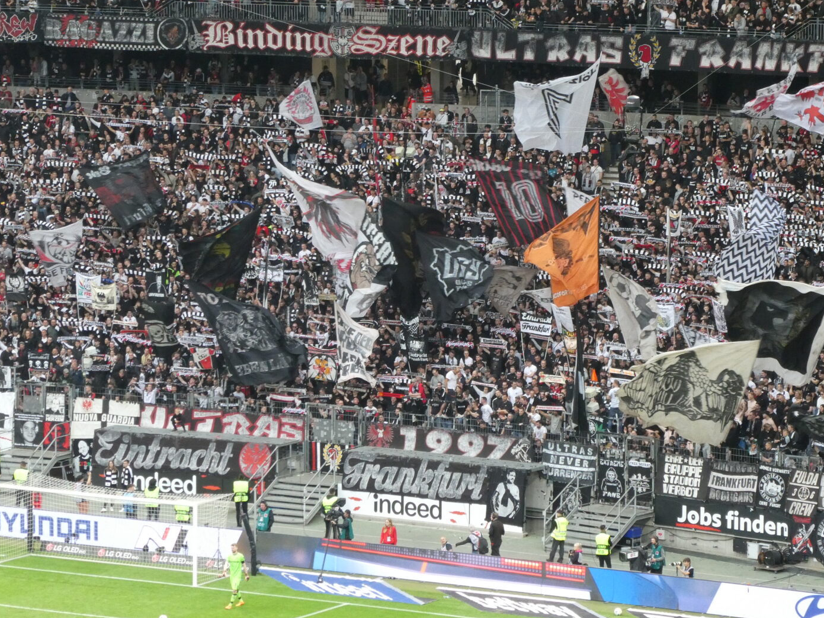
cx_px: 446
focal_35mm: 184
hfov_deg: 10.7
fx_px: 4380
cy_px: 292
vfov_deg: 8.1
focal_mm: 28.7
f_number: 5.5
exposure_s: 1/80
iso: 640
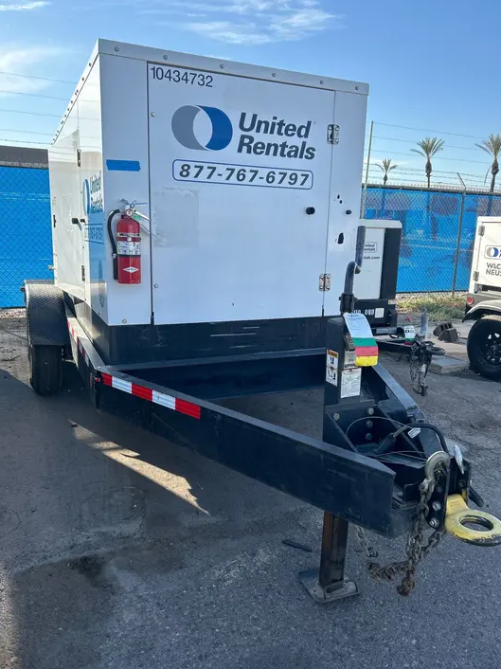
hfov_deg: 51.3
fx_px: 521
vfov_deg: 65.3
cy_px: 329
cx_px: 249
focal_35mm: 27
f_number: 1.5
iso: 50
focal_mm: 5.7
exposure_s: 1/1838
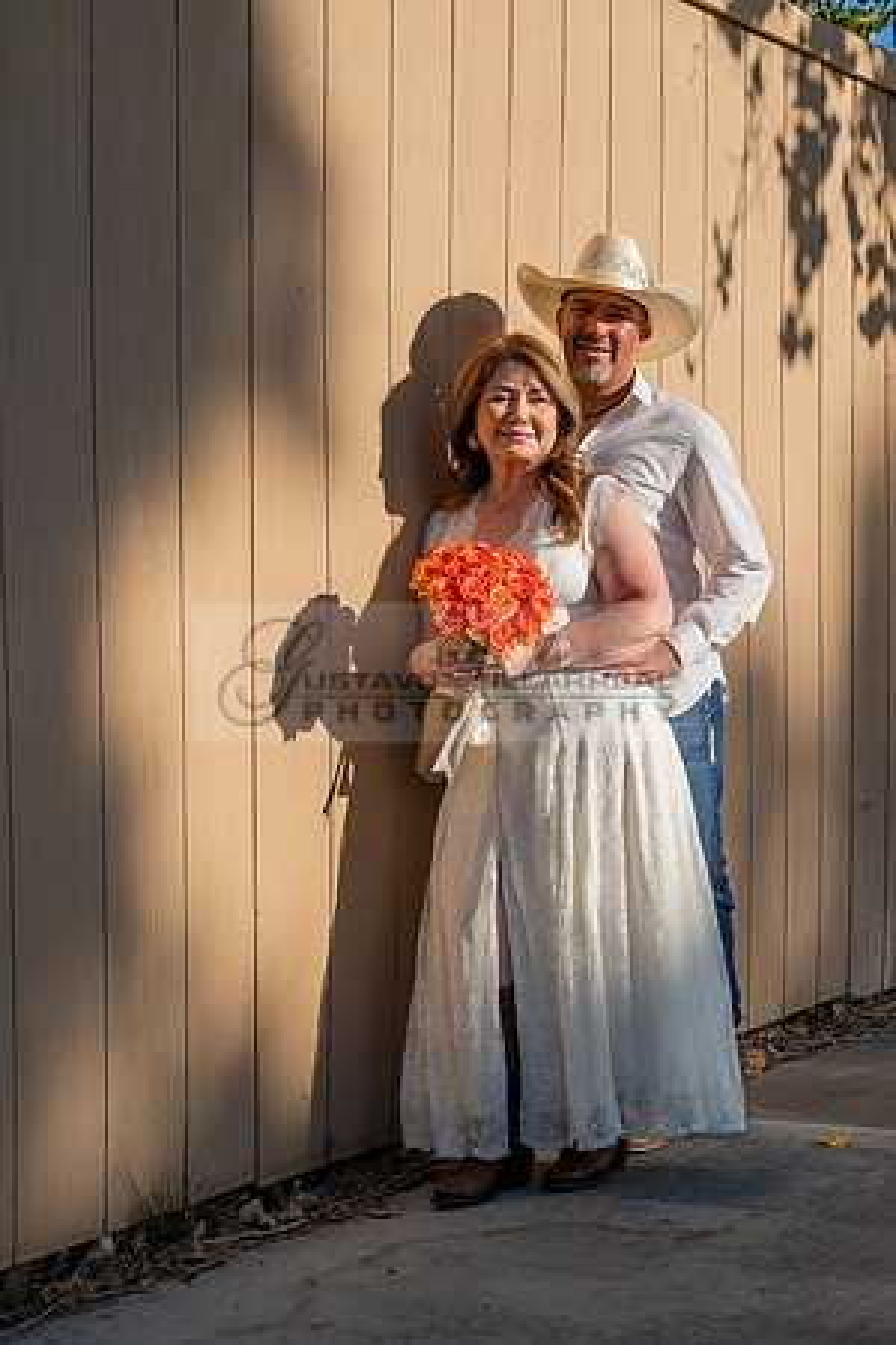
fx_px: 2296
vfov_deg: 32.6
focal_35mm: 62
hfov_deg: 22.1
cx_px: 482
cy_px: 673
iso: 200
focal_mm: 41
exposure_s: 1/400
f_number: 10
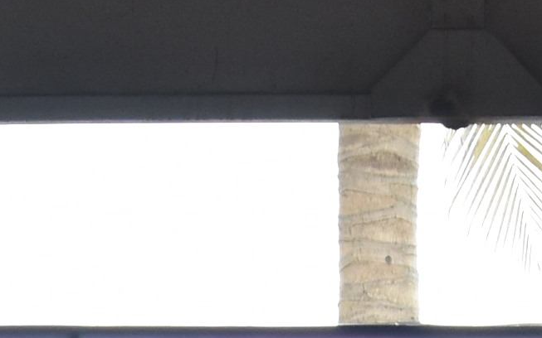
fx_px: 6994
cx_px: 99
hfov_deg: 4.4
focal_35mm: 474
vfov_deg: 2.7
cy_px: 1093
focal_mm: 45
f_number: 8
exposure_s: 1/250
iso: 800
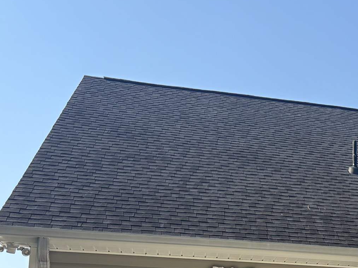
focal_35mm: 79
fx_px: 817
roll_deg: +0.7
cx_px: 487
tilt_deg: +10.0
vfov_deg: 18.1
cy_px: 284
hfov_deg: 21.8
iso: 50
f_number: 1.6
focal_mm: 5.96
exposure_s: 1/2242
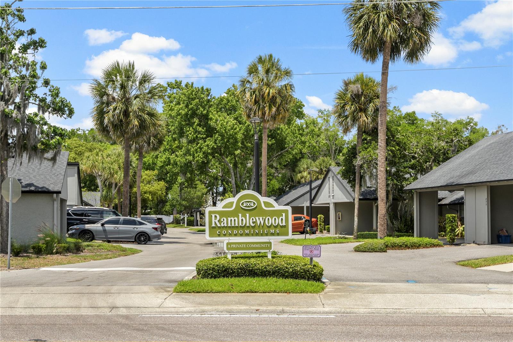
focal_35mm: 32
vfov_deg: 41.1
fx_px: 456
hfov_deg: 58.7
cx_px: 256
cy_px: 171
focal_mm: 32
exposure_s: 1/320
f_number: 8
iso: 250
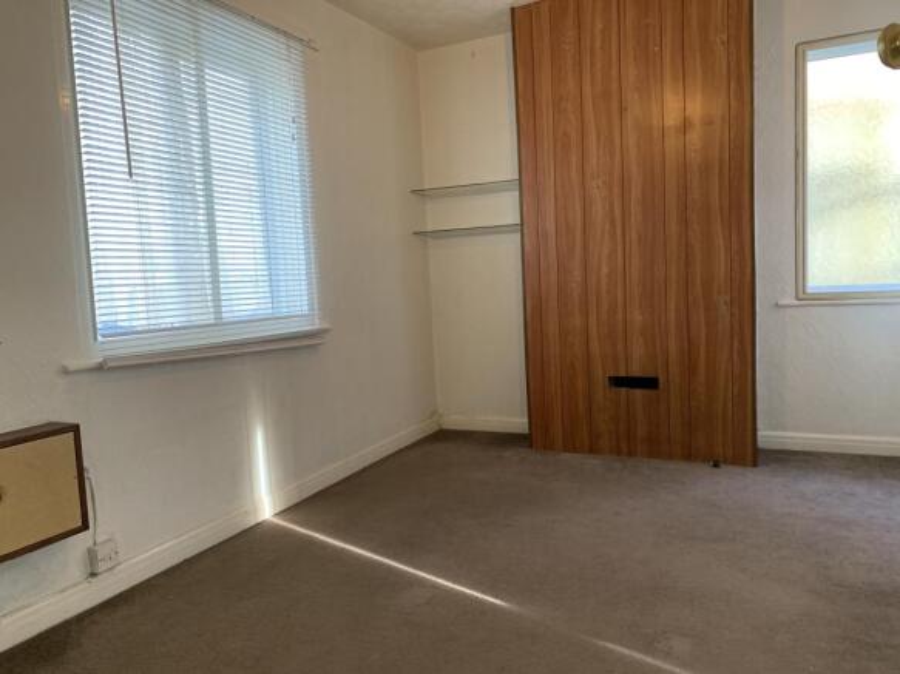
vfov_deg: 53.0
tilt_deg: -5.3
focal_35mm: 26
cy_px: 337
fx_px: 676
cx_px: 450
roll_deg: +2.3
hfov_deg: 67.3
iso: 160
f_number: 1.8
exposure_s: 1/50
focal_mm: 4.25
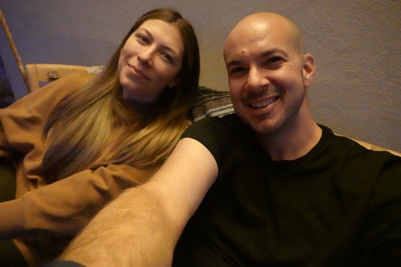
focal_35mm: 24
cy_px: 134
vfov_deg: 53.1
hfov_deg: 73.8
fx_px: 267
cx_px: 200
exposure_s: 1/4
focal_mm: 9
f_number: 2.8
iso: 6400
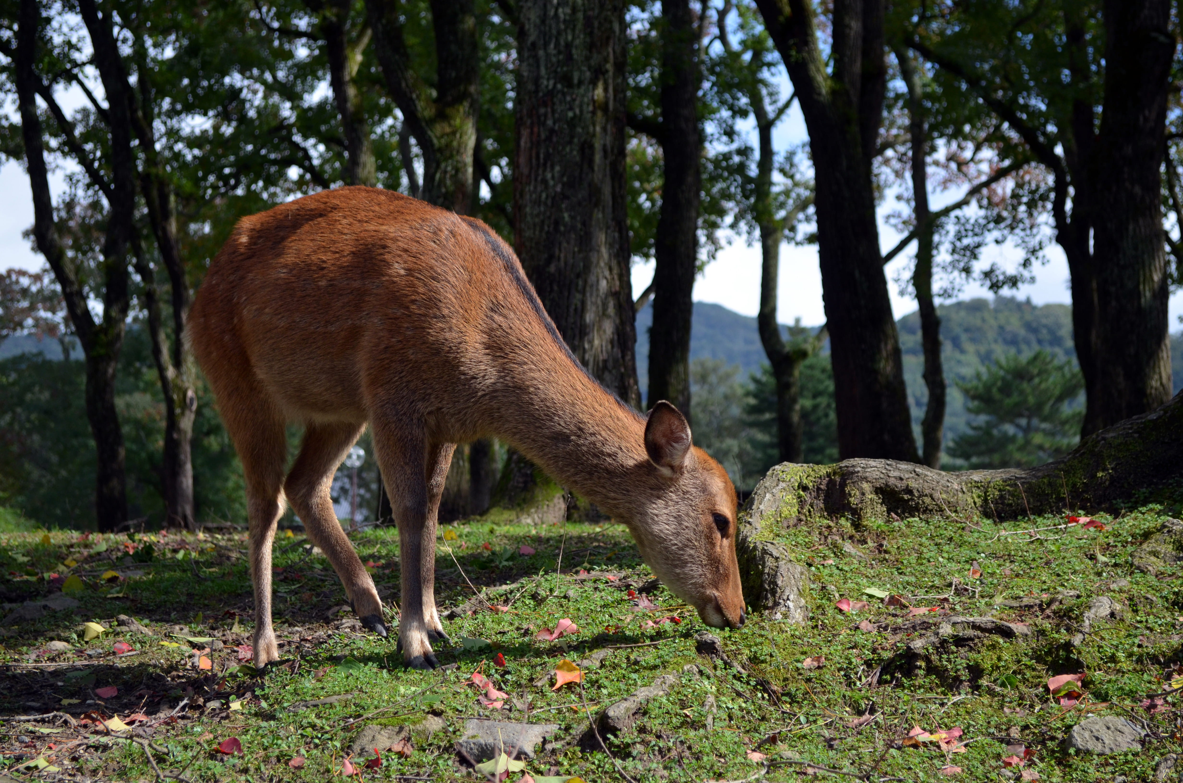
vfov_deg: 19.6
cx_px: 592
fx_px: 2263
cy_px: 392
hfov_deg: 29.3
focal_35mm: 69
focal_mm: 46
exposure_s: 1/1250
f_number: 5.3
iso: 400
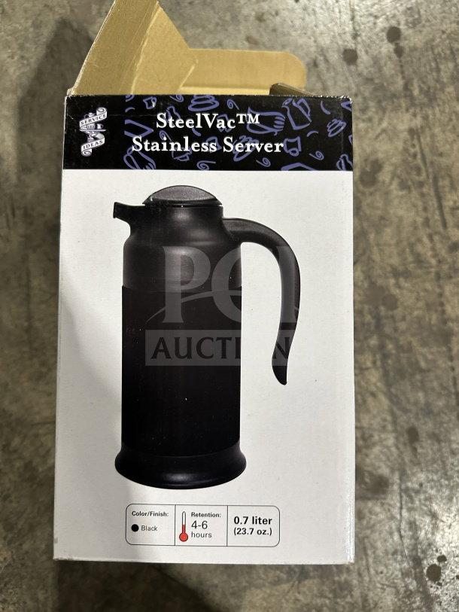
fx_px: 424
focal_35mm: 24
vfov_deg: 71.6
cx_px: 230
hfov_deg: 56.8
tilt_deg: -87.5
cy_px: 306
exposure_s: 1/60
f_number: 1.78
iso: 250
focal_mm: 6.86
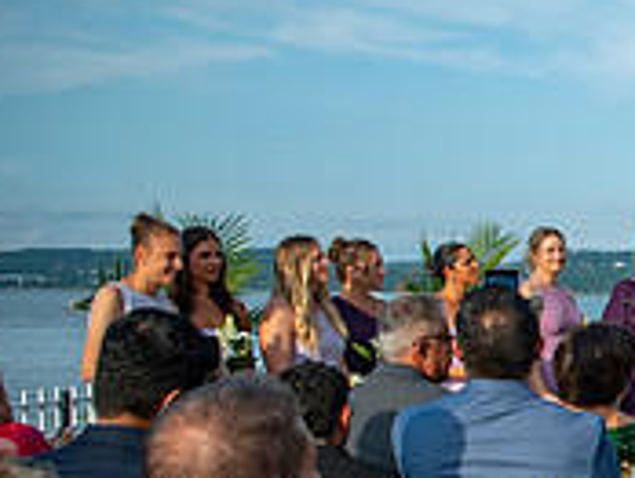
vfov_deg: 17.9
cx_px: 998
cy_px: 350
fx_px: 1506
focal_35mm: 82
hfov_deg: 20.0
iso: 800
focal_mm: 24
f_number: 4
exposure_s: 1/8000
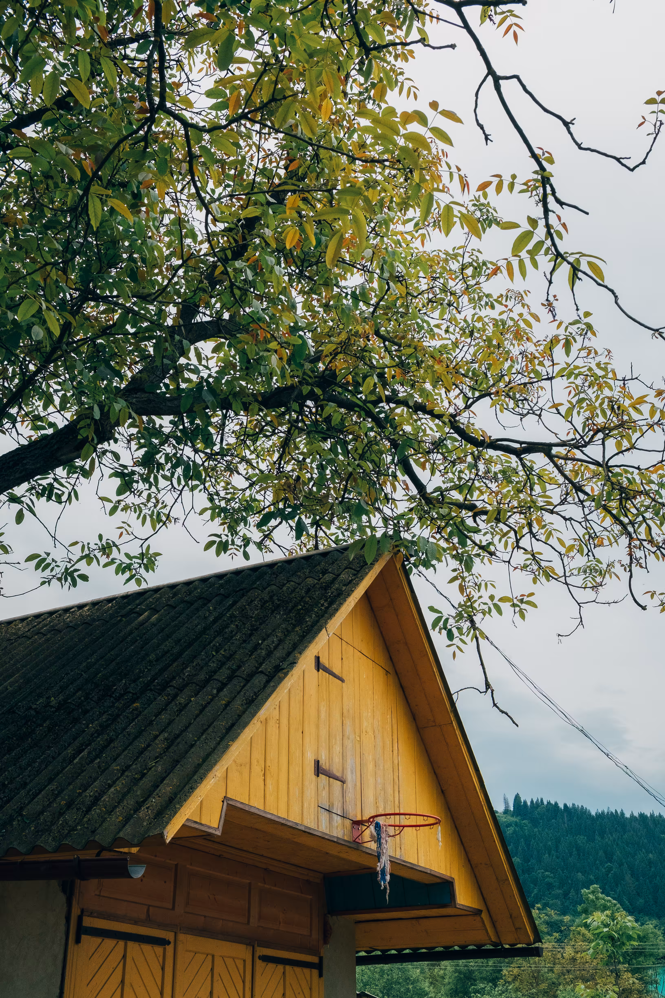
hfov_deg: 35.1
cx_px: 332
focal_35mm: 38
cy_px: 499
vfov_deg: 50.7
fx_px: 1053
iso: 800
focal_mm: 25.4
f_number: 9
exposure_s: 1/250
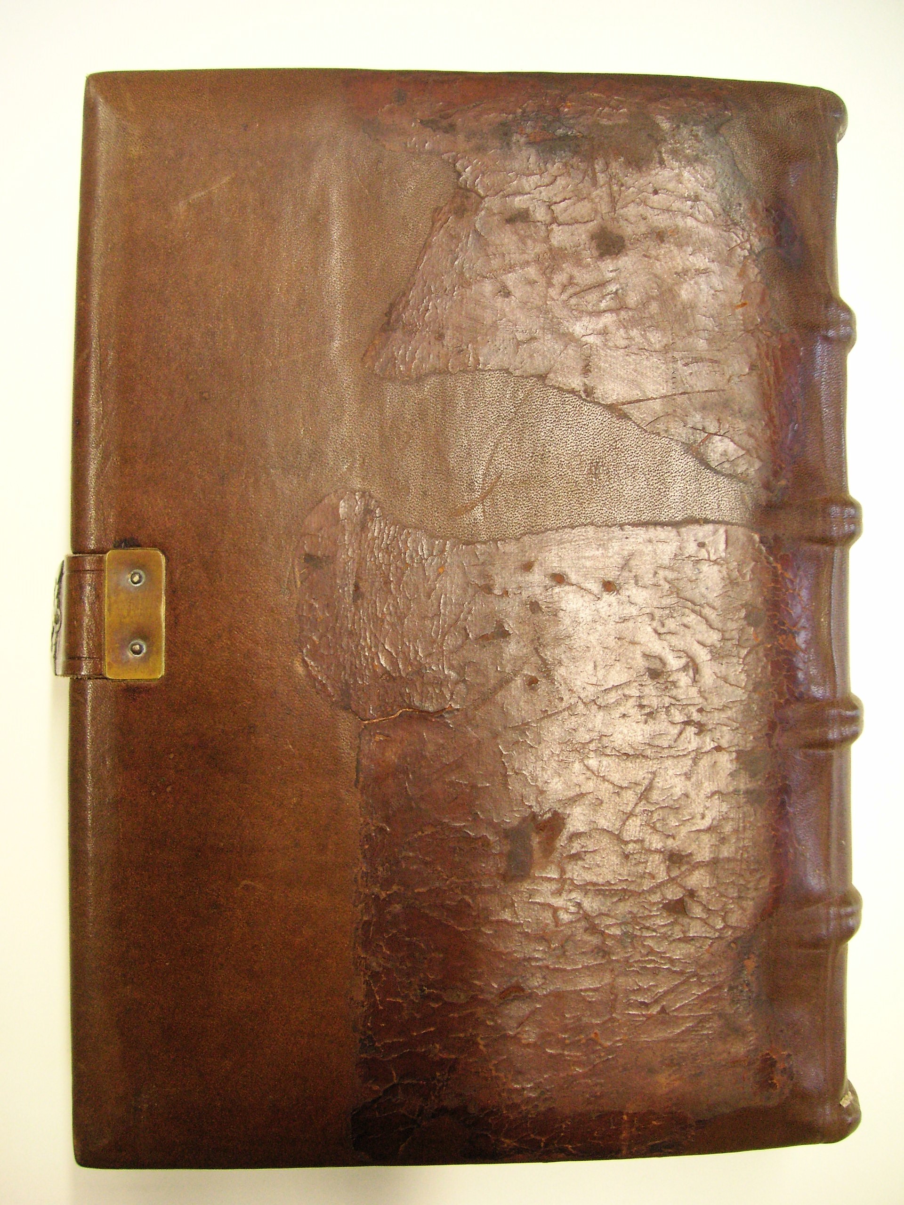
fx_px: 1288
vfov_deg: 50.1
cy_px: 602
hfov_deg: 38.7
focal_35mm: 37
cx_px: 452
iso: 100
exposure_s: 1/45
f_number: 2.8
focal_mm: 6.1
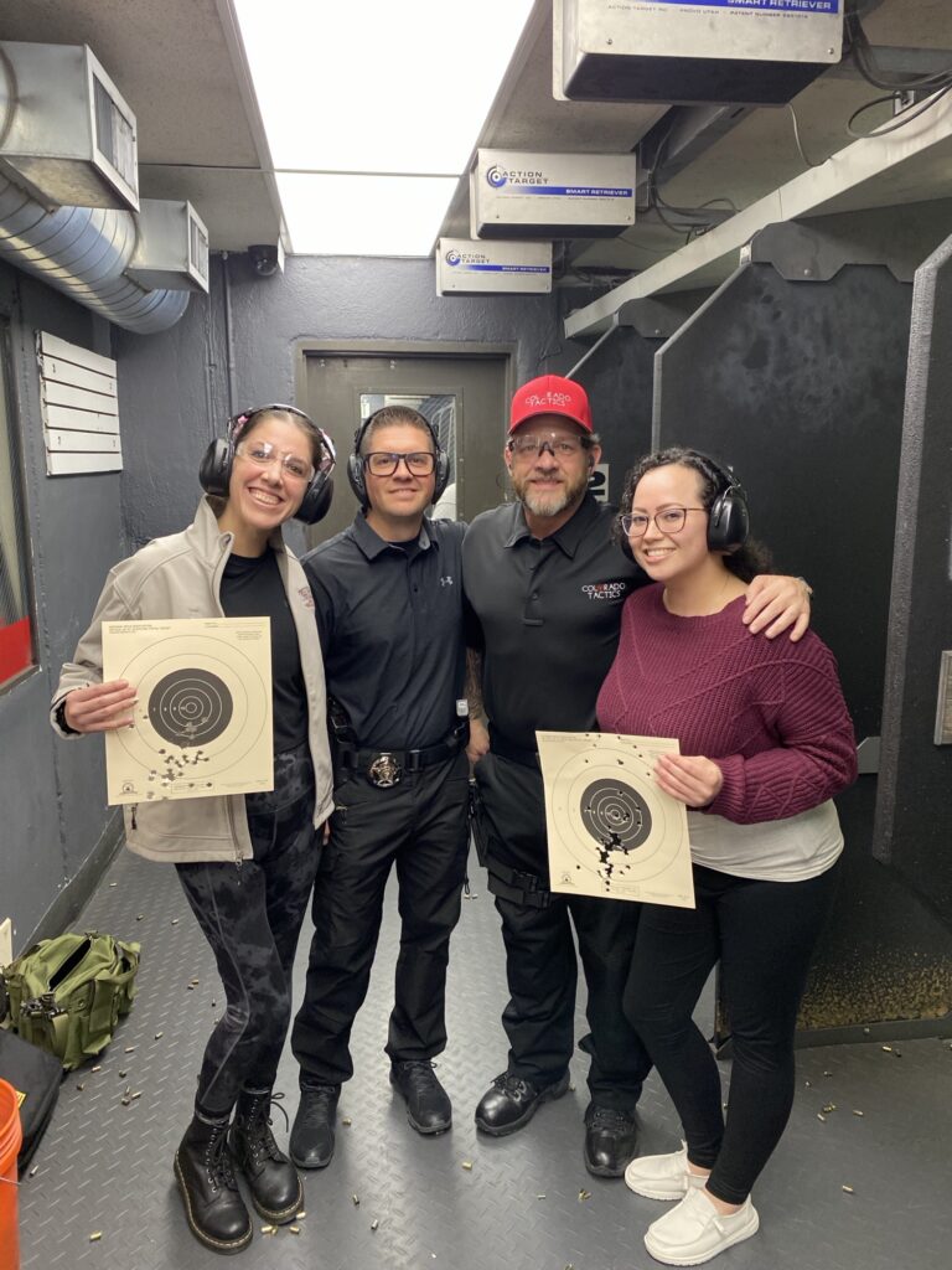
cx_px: 476
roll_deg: +1.0
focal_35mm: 26
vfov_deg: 67.3
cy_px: 635
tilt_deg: -9.2
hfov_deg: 53.1
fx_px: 953
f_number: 1.8
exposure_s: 1/60
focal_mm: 4.25
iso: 160
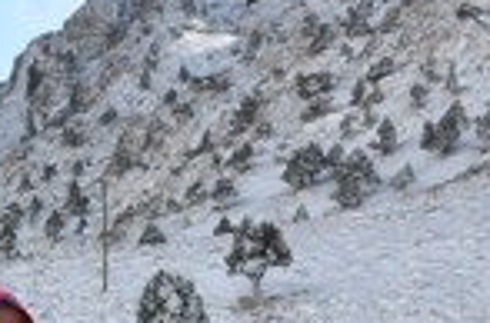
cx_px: -200
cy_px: 293
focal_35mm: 157
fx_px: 2130
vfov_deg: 8.6
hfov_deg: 12.6
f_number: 8
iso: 100
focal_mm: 24
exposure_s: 1/250
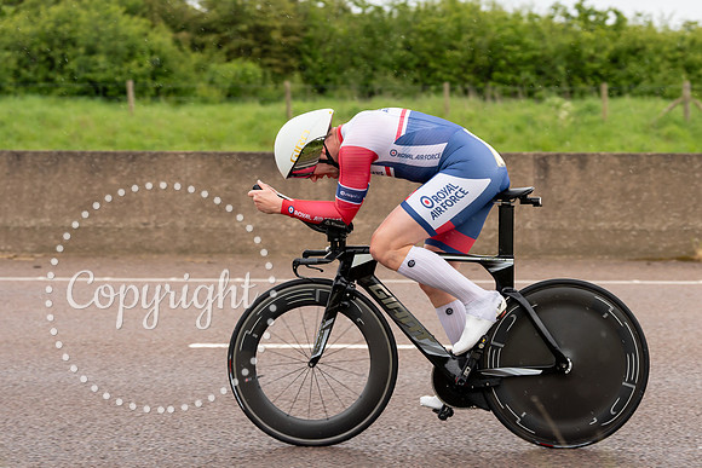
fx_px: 1821
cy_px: 175
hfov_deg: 21.7
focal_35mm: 93
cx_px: 463
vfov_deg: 14.6
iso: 500
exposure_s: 1/1000
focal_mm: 70
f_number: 3.5
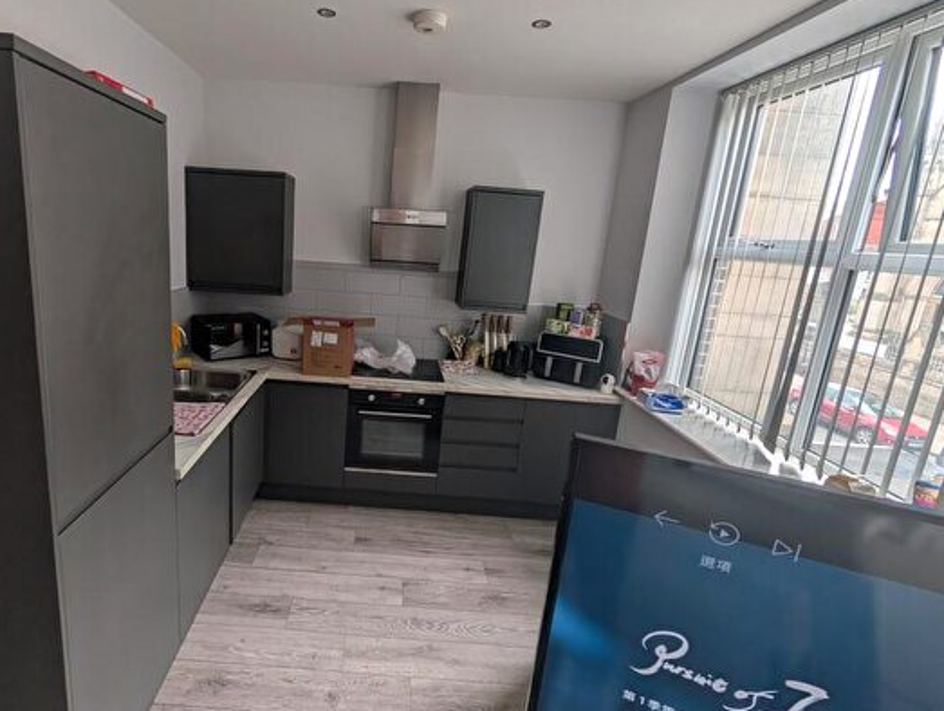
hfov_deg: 93.1
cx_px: 376
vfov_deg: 78.2
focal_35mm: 16
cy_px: 333
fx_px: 437
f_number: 1.7
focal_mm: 2.02
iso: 41
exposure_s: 1/148
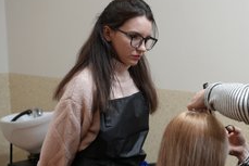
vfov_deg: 13.0
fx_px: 727
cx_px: 213
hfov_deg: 19.2
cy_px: 112
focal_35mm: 105
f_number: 4
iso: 1600
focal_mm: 60
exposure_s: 1/160
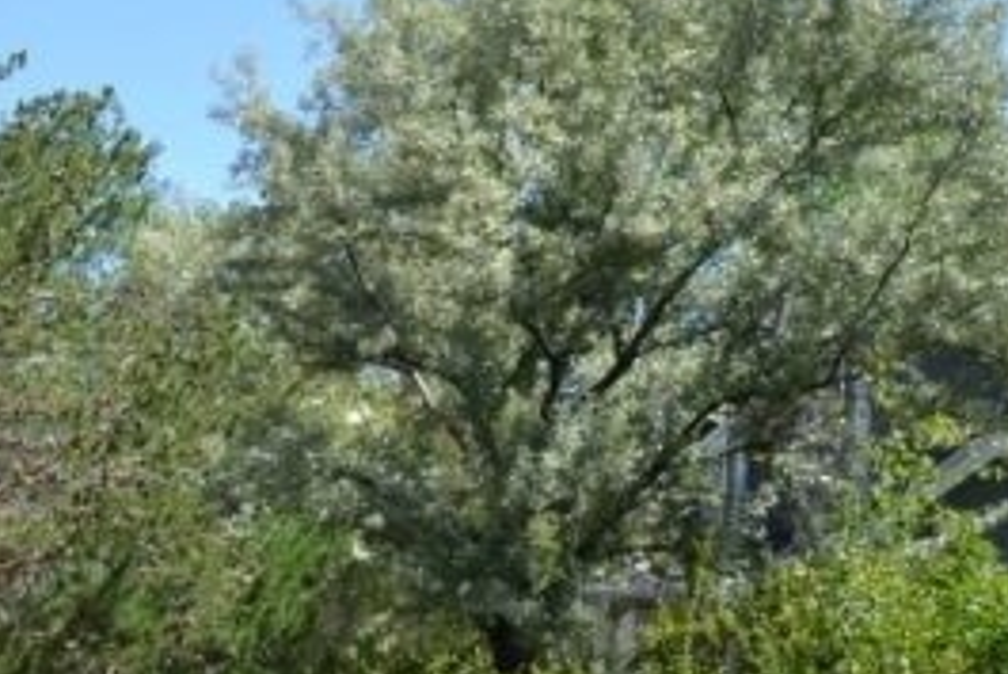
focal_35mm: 58
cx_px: -555
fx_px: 1625
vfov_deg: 21.1
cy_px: 893
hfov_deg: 25.0
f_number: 7.1
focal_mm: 10
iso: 100
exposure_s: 1/160
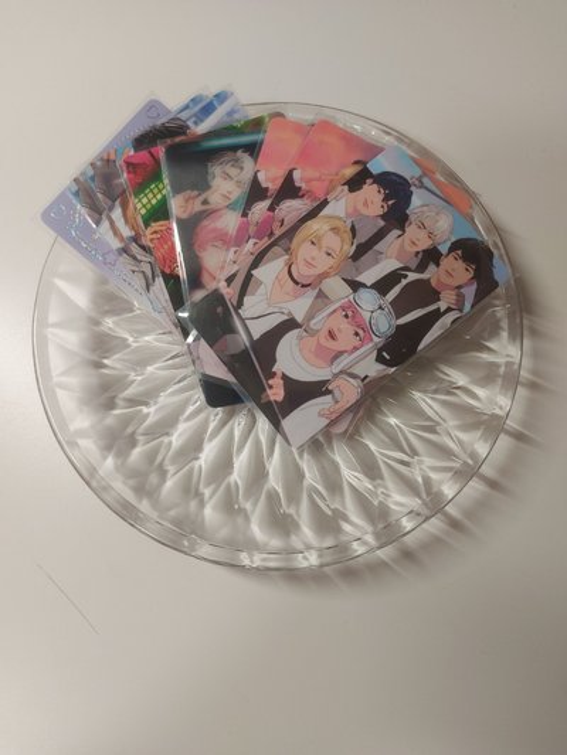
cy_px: 378
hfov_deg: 56.8
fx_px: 524
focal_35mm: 24
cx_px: 284
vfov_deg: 71.6
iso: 64
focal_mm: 5.23
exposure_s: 1/60
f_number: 1.8
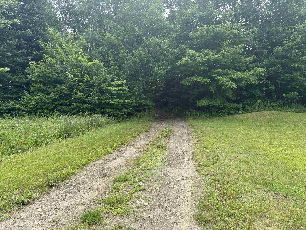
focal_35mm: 24
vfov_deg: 56.8
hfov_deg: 71.6
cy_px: 115
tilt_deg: +0.7
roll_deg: +3.6
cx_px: 153
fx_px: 212
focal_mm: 6.76
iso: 80
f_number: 1.78
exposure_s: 1/1192
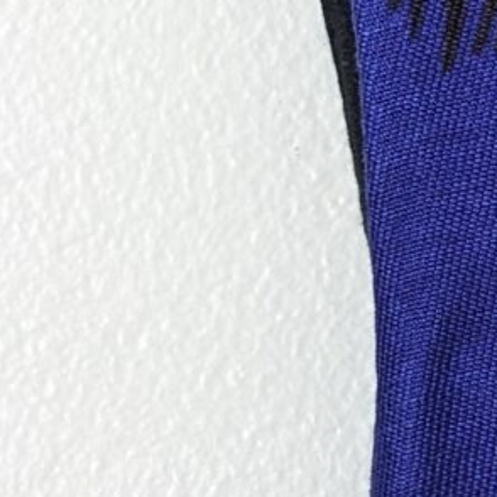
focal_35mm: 166
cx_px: 409
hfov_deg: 10.5
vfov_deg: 10.5
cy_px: 127
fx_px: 2696
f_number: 1.73
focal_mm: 4.38
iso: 111
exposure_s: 1/120
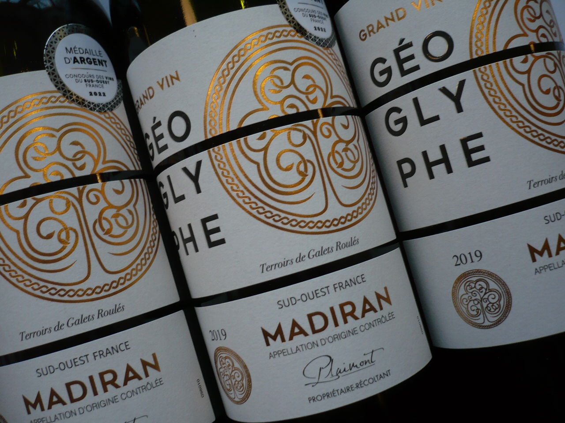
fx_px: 571
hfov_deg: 52.6
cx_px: 282
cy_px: 212
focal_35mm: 35
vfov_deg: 40.7
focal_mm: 5.8
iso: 100
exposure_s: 1/30
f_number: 2.8
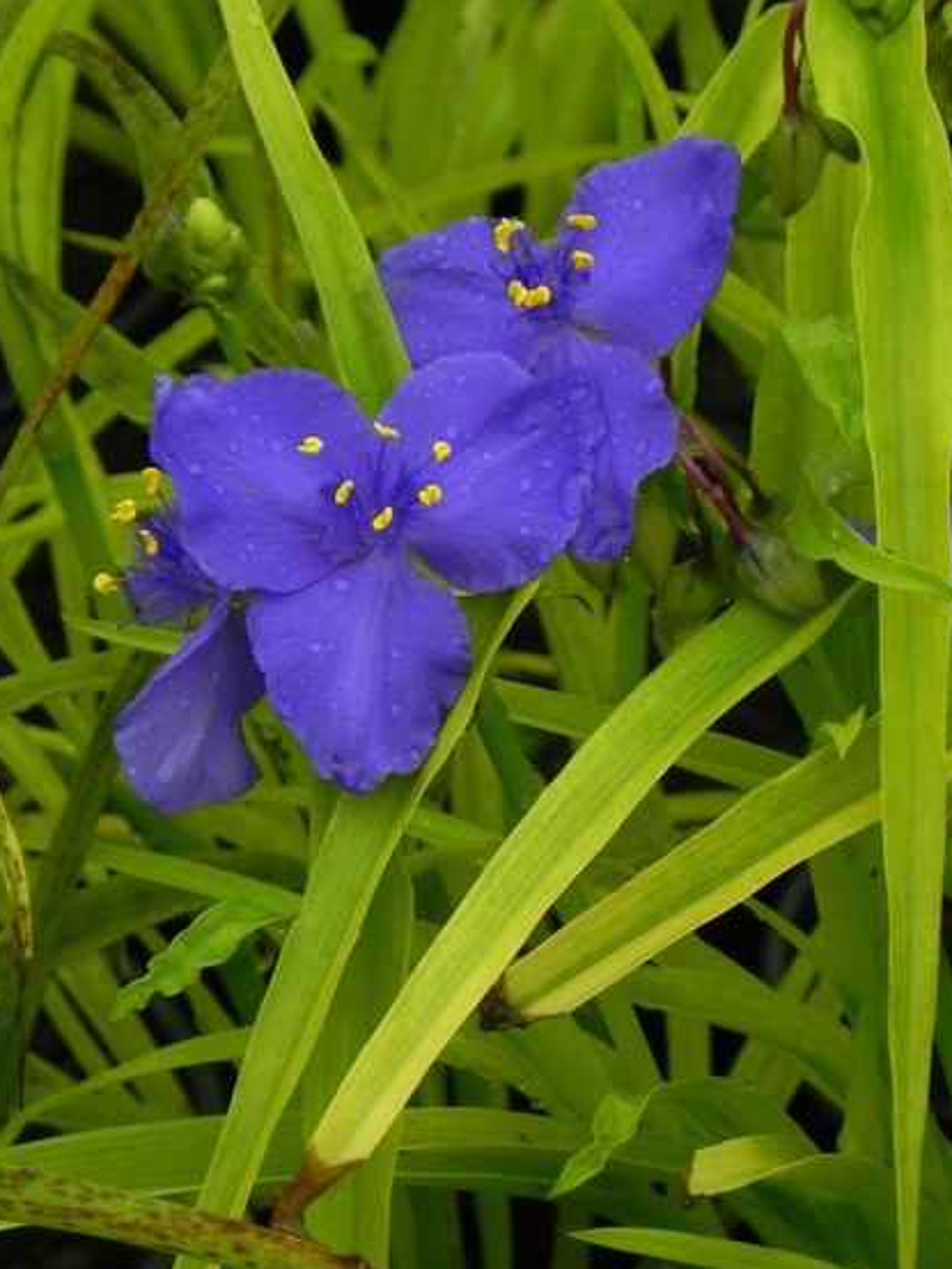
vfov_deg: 4.7
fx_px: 15432
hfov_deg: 3.5
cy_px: 544
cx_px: 457
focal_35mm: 421
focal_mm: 51.8
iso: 160
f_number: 5
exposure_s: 1/50
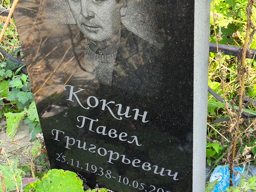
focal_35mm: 65
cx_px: 140
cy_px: 116
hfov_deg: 29.8
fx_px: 481
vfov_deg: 22.5
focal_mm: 4.71
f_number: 1.7
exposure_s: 1/204
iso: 50
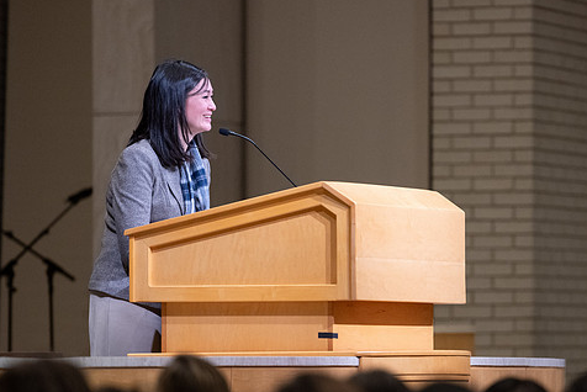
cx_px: 429
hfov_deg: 6.3
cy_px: 265
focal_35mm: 326
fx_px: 5319
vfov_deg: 4.2
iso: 2000
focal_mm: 200
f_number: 2.8
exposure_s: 1/500
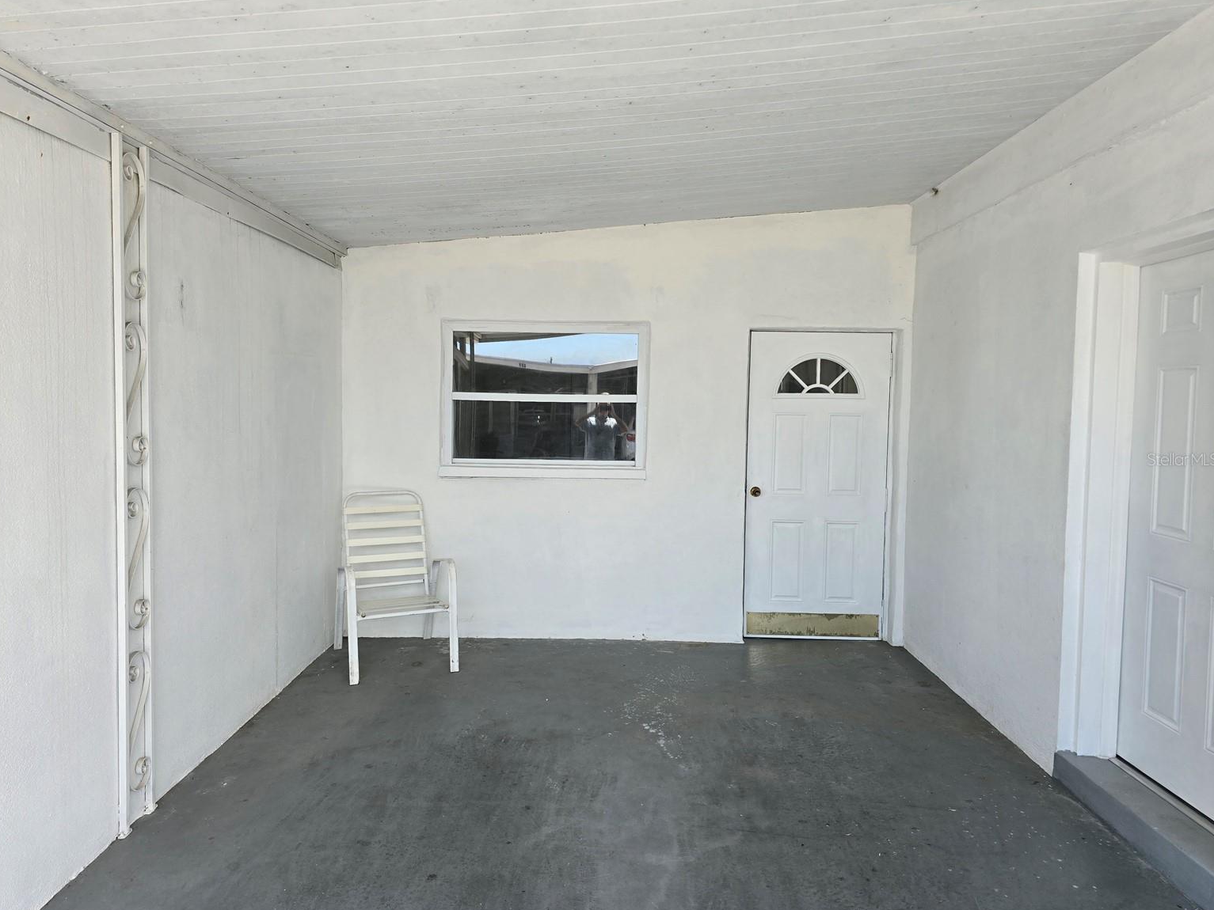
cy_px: 459
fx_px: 842
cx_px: 588
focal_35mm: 24
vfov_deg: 56.8
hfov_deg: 71.6
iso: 20
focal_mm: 6.3
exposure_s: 1/180
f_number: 1.7
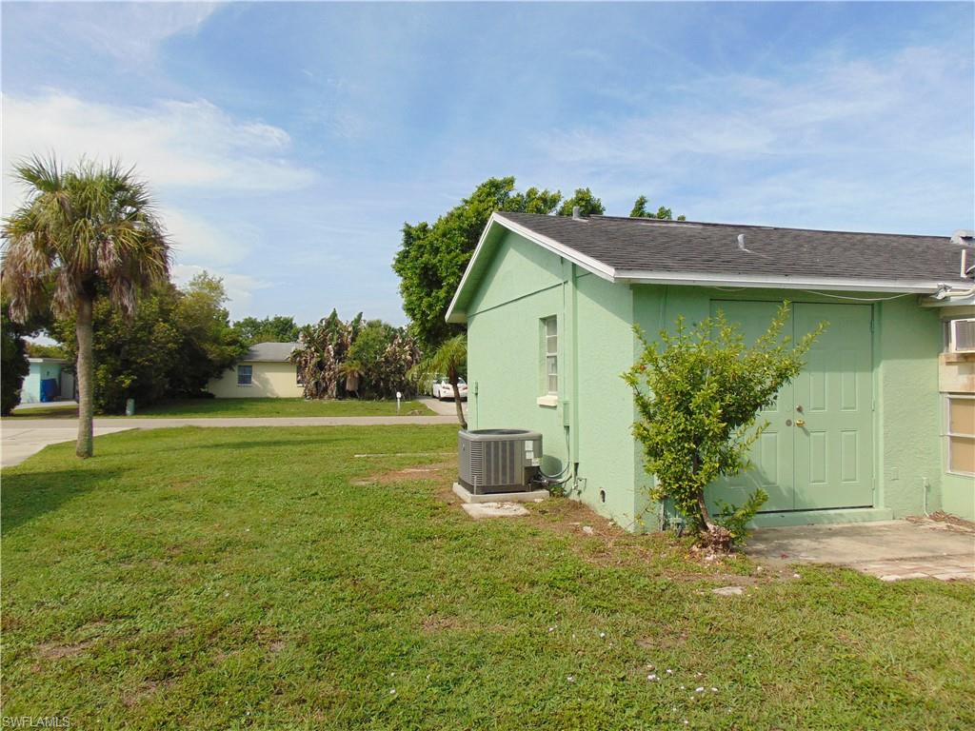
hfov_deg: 69.4
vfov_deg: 54.9
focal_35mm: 25
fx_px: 704
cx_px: 488
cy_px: 366
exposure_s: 1/250
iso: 80
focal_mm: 4.5
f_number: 7.7
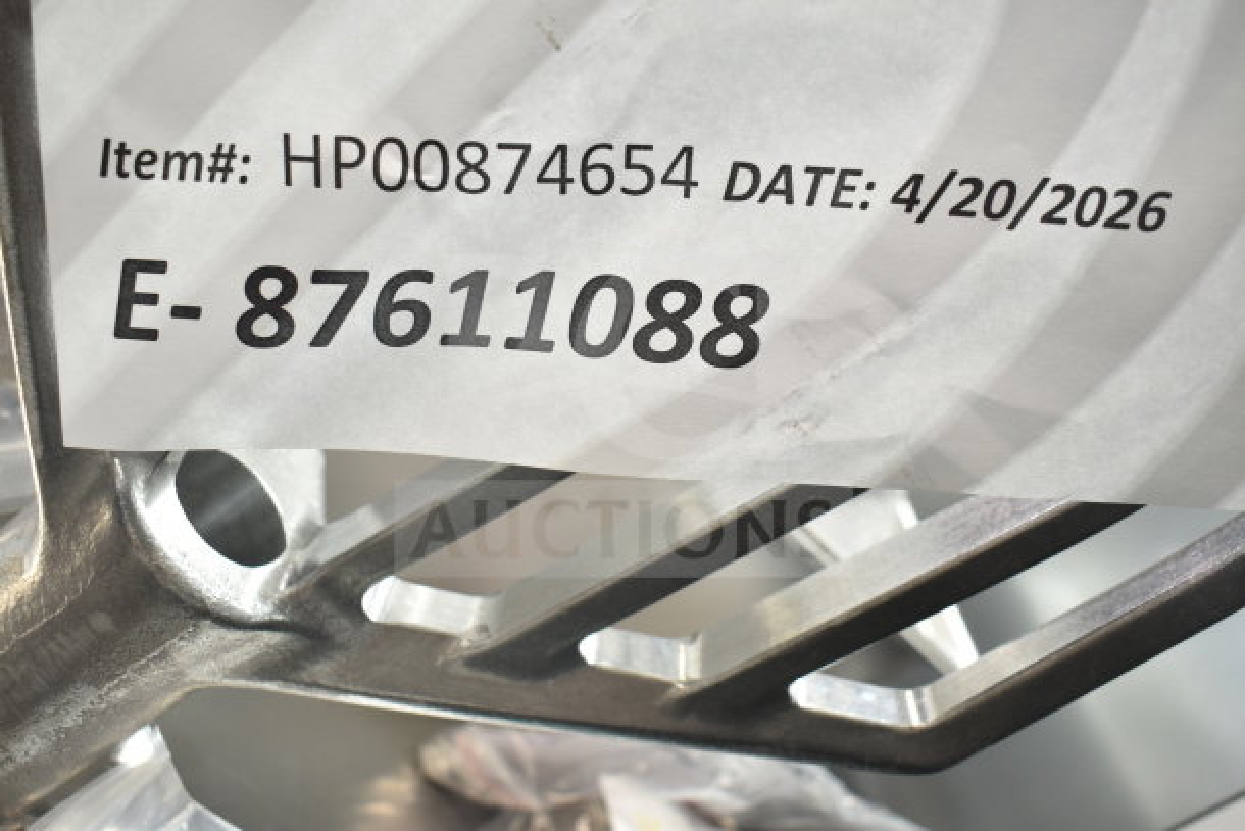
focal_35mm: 36
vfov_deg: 36.9
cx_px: 622
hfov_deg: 53.1
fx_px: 1245
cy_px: 416
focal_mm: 24
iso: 450
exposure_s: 1/40
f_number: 3.8
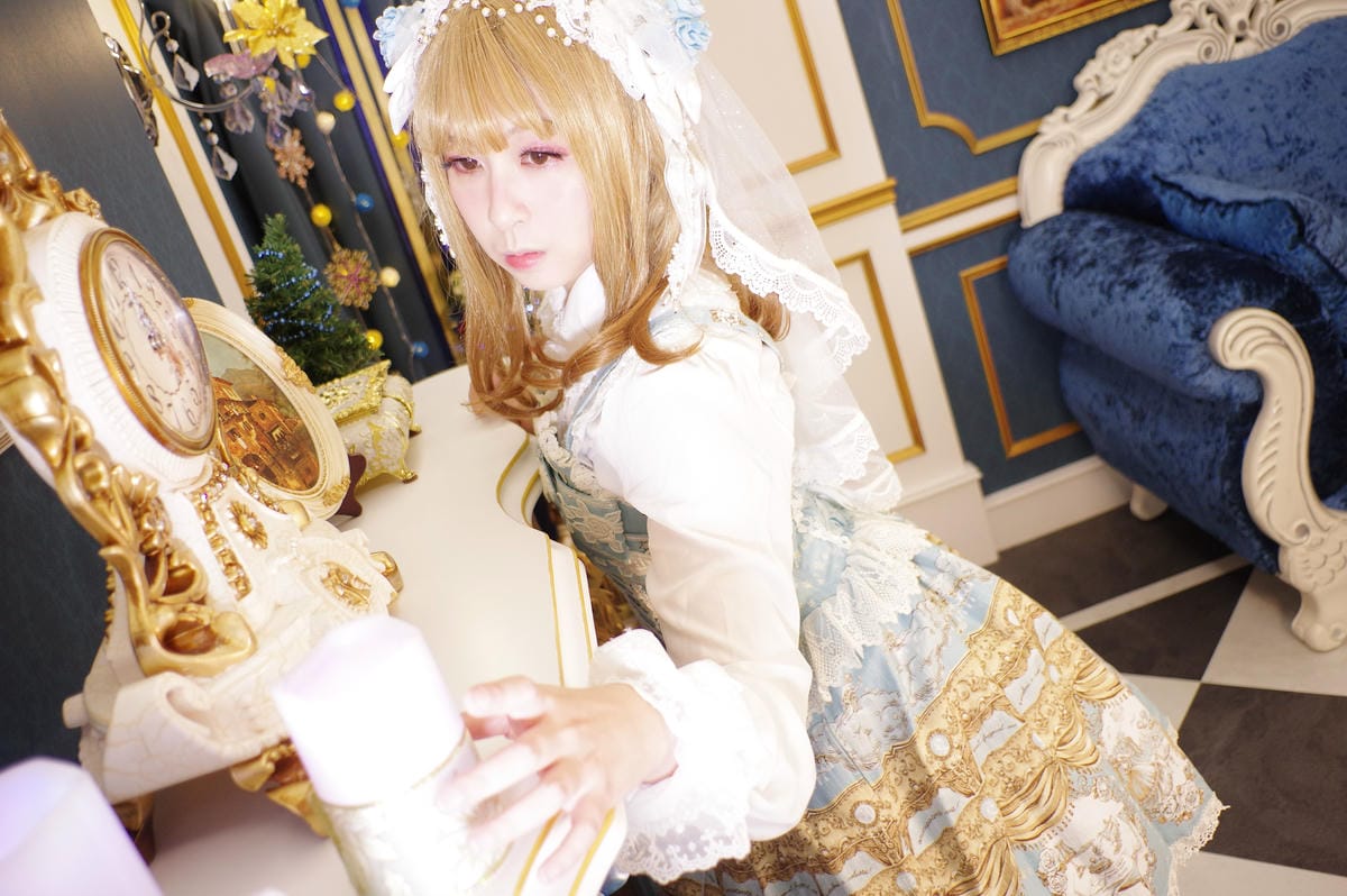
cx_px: 674
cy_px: 448
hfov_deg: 60.3
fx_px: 1159
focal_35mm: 31
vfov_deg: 42.3
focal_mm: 21
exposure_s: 1/80
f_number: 3.2
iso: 400
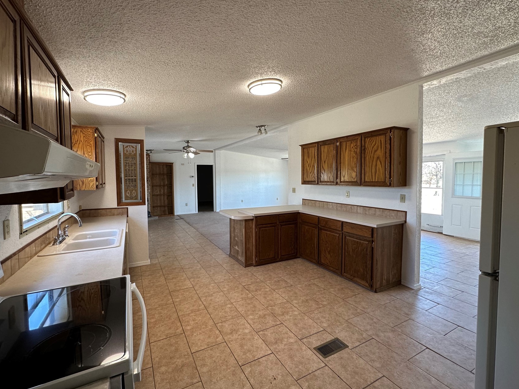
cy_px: 188
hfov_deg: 94.5
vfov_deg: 78.1
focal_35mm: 16
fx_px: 240
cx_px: 255
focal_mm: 2.22
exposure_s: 1/120
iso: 160
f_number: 2.2
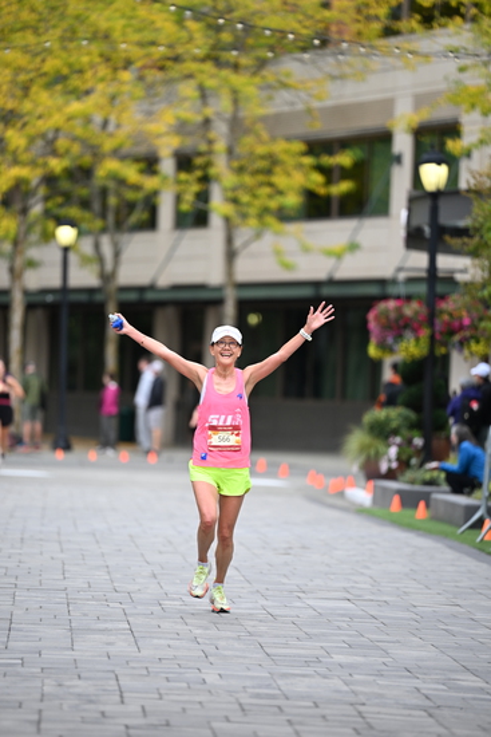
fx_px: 3782
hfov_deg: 7.4
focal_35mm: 185
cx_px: 246
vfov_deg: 11.1
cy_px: 368
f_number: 2.8
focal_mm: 185
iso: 640
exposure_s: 1/2000
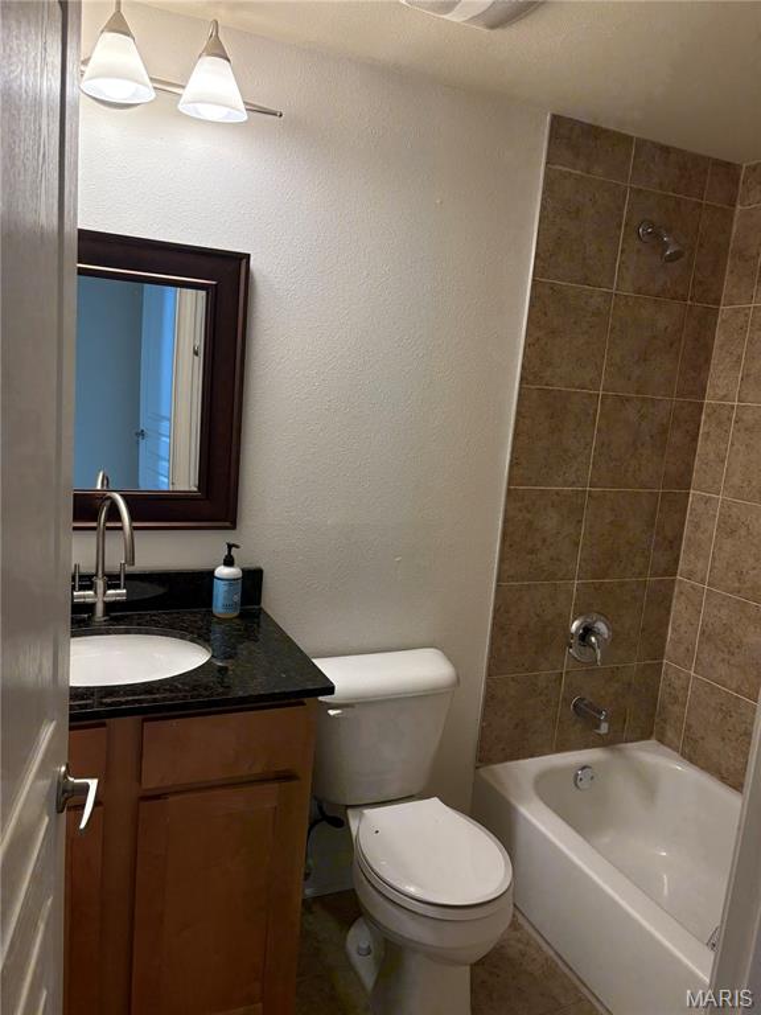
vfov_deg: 67.3
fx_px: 762
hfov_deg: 53.1
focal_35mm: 26
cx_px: 380
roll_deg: -5.0
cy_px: 508
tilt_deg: -9.2
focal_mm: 5.96
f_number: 1.6
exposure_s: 1/60
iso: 160
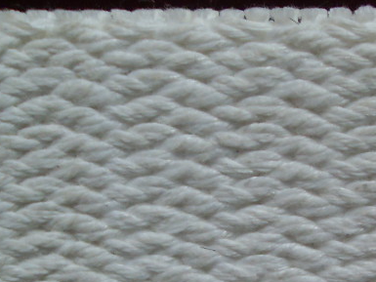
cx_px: 439
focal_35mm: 93
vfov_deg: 15.4
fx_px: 1010
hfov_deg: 19.9
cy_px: 319
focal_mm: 6.3
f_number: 2.8
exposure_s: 1/45
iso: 160
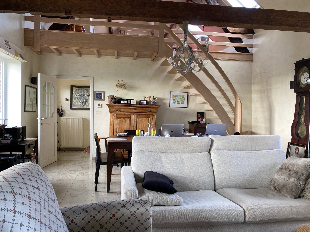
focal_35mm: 26
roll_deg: -1.8
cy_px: 116
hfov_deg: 67.3
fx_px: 233
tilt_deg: +0.2
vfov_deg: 53.1
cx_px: 155
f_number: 1.8
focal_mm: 4.25
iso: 125
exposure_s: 1/120
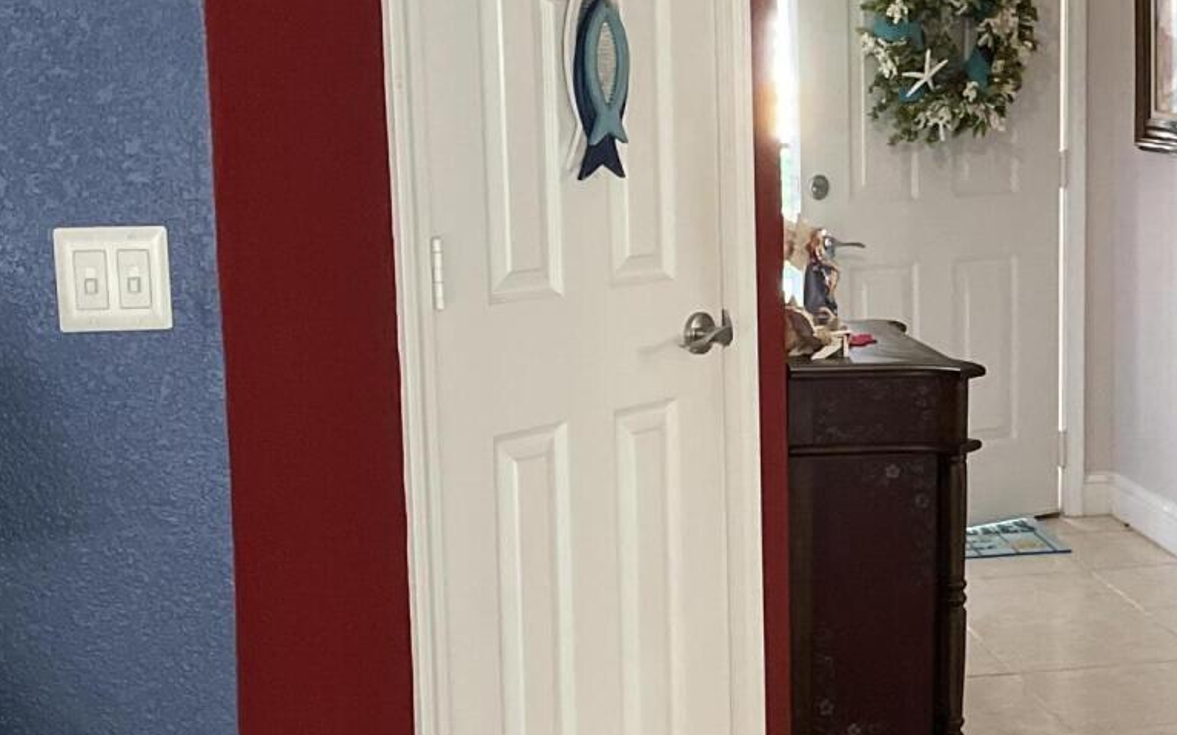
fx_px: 2309
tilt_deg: -7.5
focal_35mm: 72
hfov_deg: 27.7
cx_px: 1019
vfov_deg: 18.1
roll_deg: +1.1
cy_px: 401
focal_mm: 4.2
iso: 500
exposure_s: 1/55
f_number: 1.6
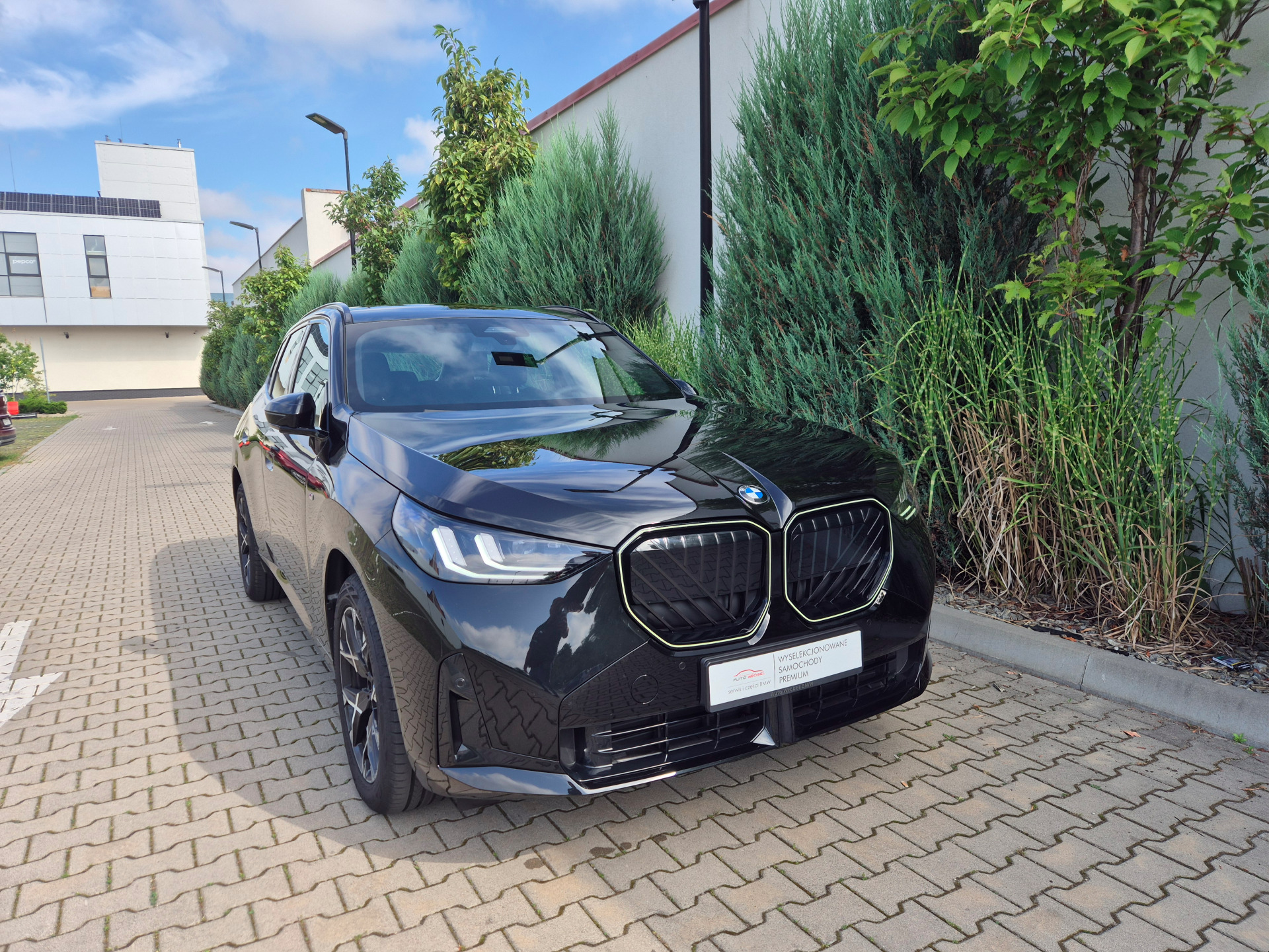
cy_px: 476
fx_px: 843
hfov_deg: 73.9
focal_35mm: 23
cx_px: 634
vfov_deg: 58.9
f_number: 1.8
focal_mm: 5.4
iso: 25
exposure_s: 1/910
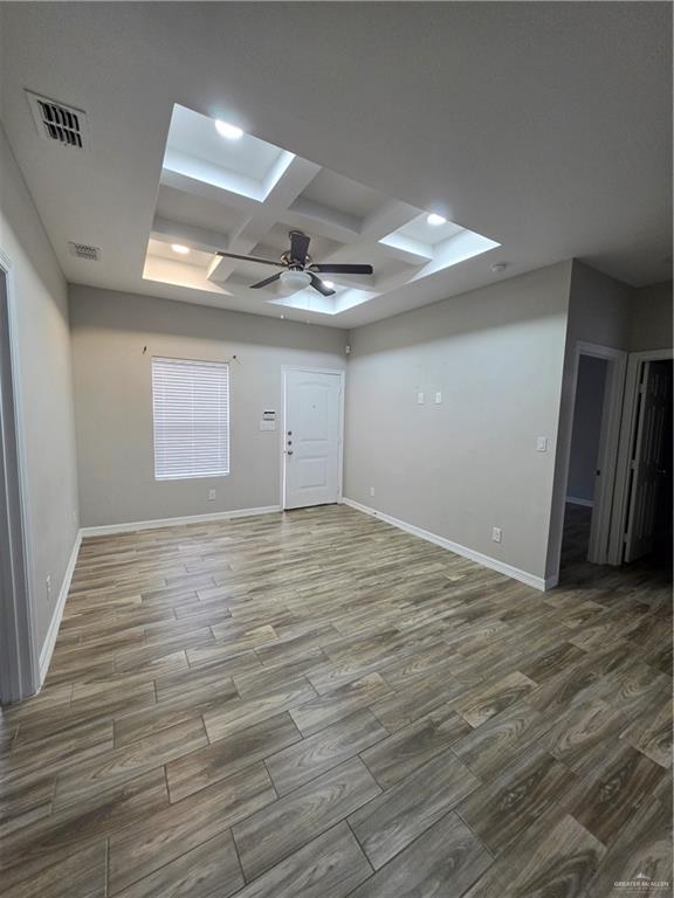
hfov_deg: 89.9
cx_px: 337
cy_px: 449
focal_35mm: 13
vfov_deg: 106.2
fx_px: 337
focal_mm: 2.2
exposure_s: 1/120
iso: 200
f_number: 1.9
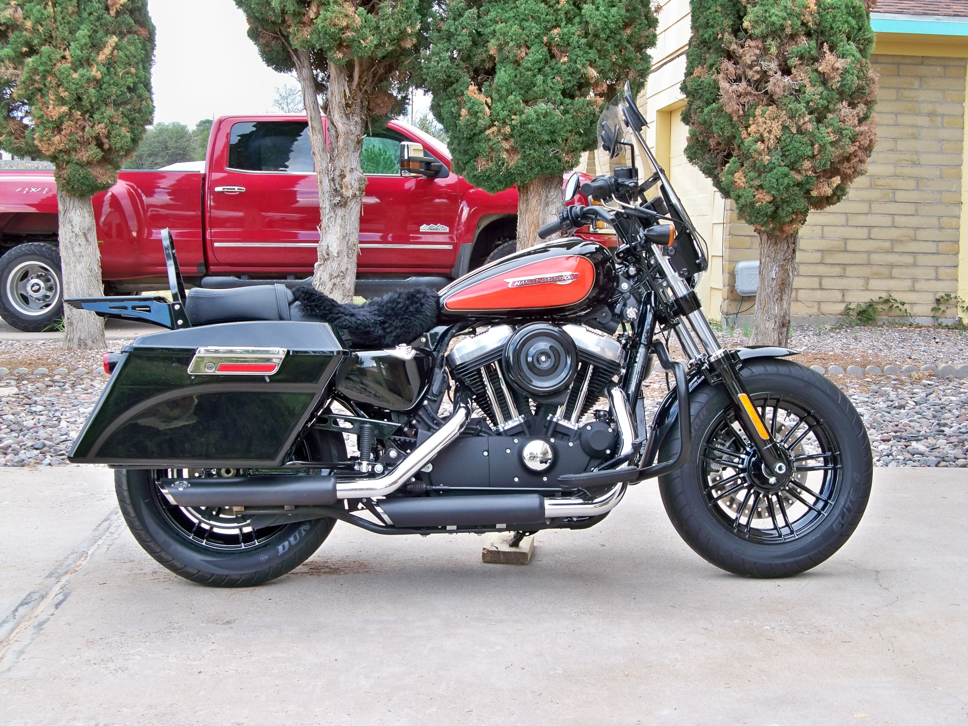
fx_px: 1398
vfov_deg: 29.1
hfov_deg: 38.2
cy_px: 363
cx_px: 484
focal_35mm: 50
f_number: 3.8
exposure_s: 1/50
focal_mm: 8.8
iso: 80
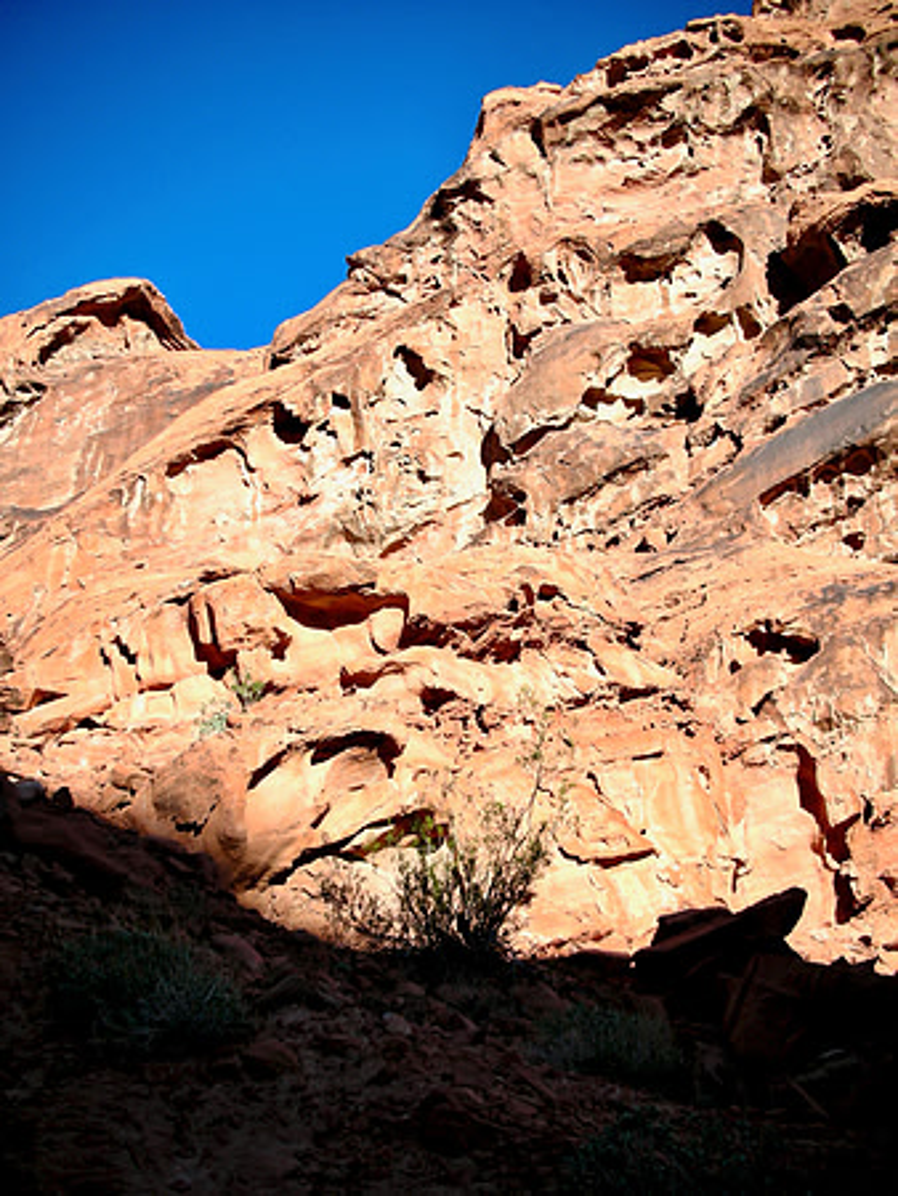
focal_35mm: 35
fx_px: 1209
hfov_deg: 40.7
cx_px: 449
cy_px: 598
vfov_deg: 52.6
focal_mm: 5.8
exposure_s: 1/380
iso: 50
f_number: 3
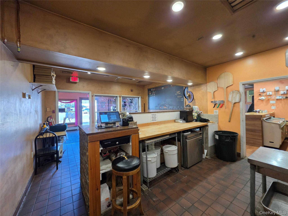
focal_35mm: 13
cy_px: 108
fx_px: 108
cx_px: 144
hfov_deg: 106.2
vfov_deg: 89.9
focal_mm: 2.2
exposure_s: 1/60
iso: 320
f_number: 1.9
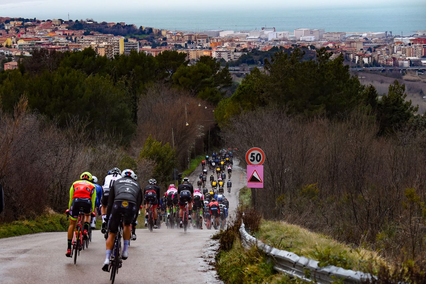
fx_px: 1597
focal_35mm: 135
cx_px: 213
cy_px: 142
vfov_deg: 10.1
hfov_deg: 15.2
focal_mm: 135
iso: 1600
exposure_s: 1/1000
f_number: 7.1
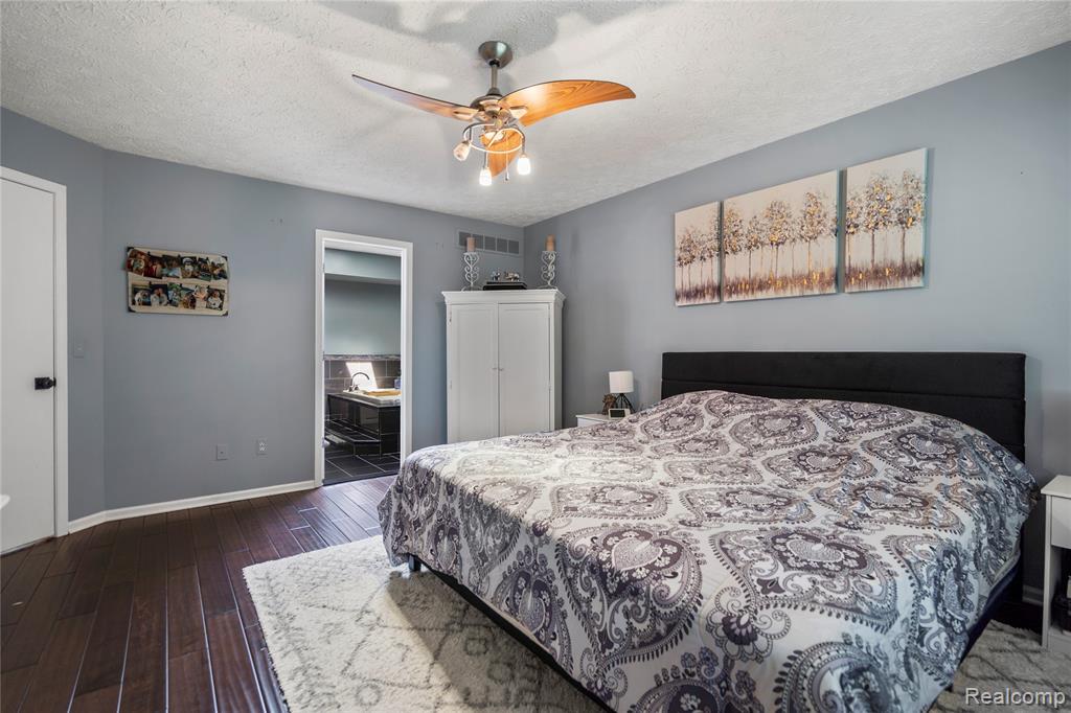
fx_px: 476
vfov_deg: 73.7
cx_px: 536
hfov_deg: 96.8
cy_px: 356
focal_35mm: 16
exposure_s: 1/3
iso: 100
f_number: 4
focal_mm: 16
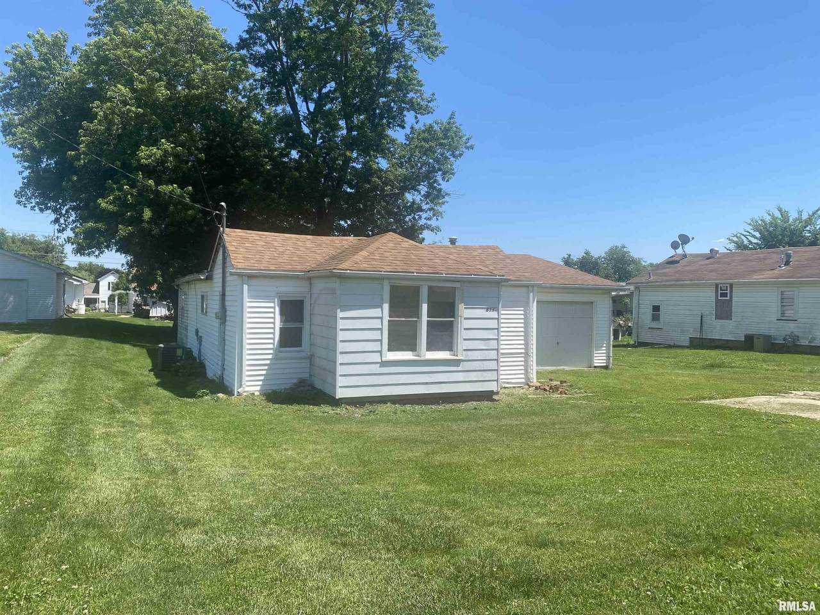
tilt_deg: -0.2
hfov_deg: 67.3
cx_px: 410
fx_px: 616
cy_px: 308
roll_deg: -1.3
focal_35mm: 26
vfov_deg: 53.1
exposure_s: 1/2222
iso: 32
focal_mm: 4.25
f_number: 1.8
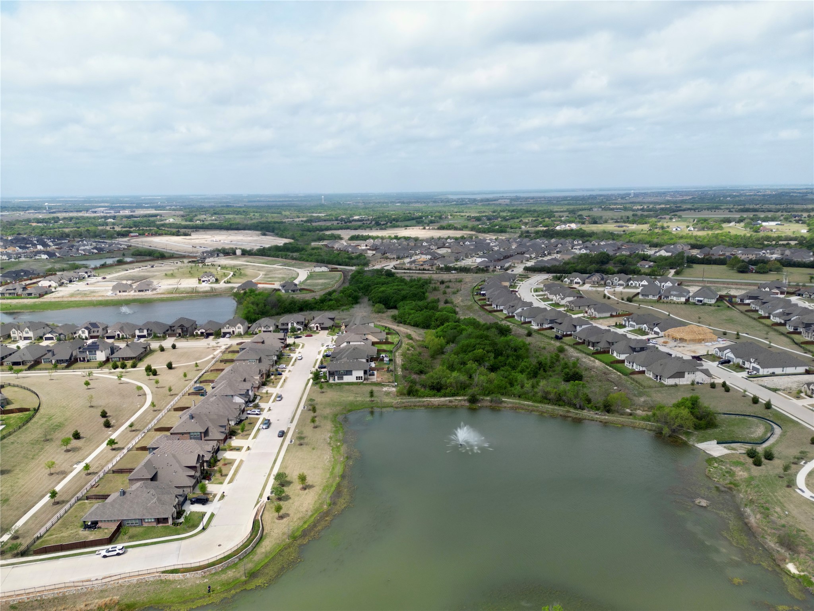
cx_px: 407
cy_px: 306
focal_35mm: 24
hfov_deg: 71.6
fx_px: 564
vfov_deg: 56.8
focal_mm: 6.72
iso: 110
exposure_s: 1/2500
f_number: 1.7
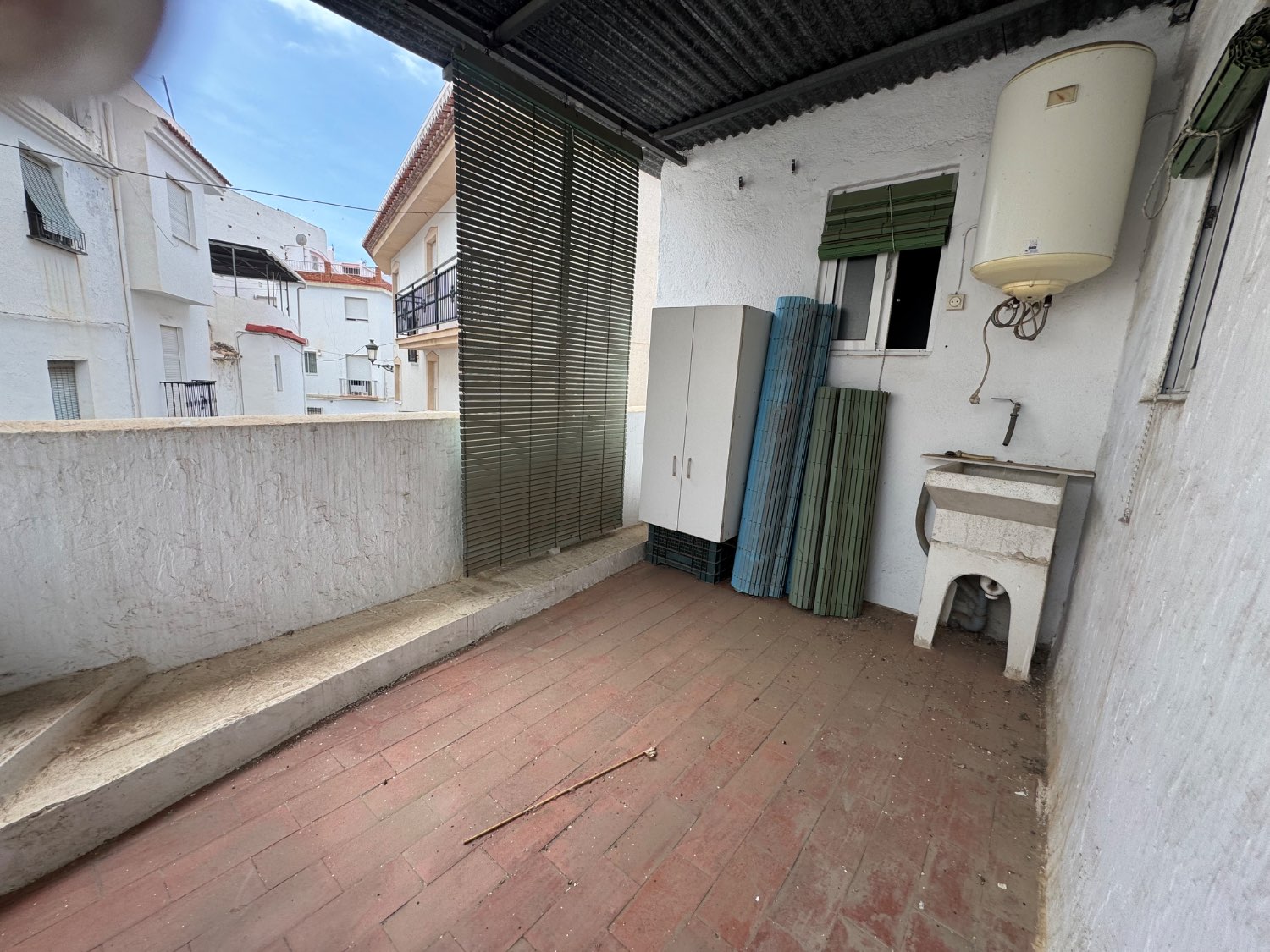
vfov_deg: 85.7
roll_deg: -2.3
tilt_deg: -9.3
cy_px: 476
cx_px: 635
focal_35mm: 14
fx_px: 514
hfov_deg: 102.1
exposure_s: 1/277
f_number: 2.2
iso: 40
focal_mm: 2.22
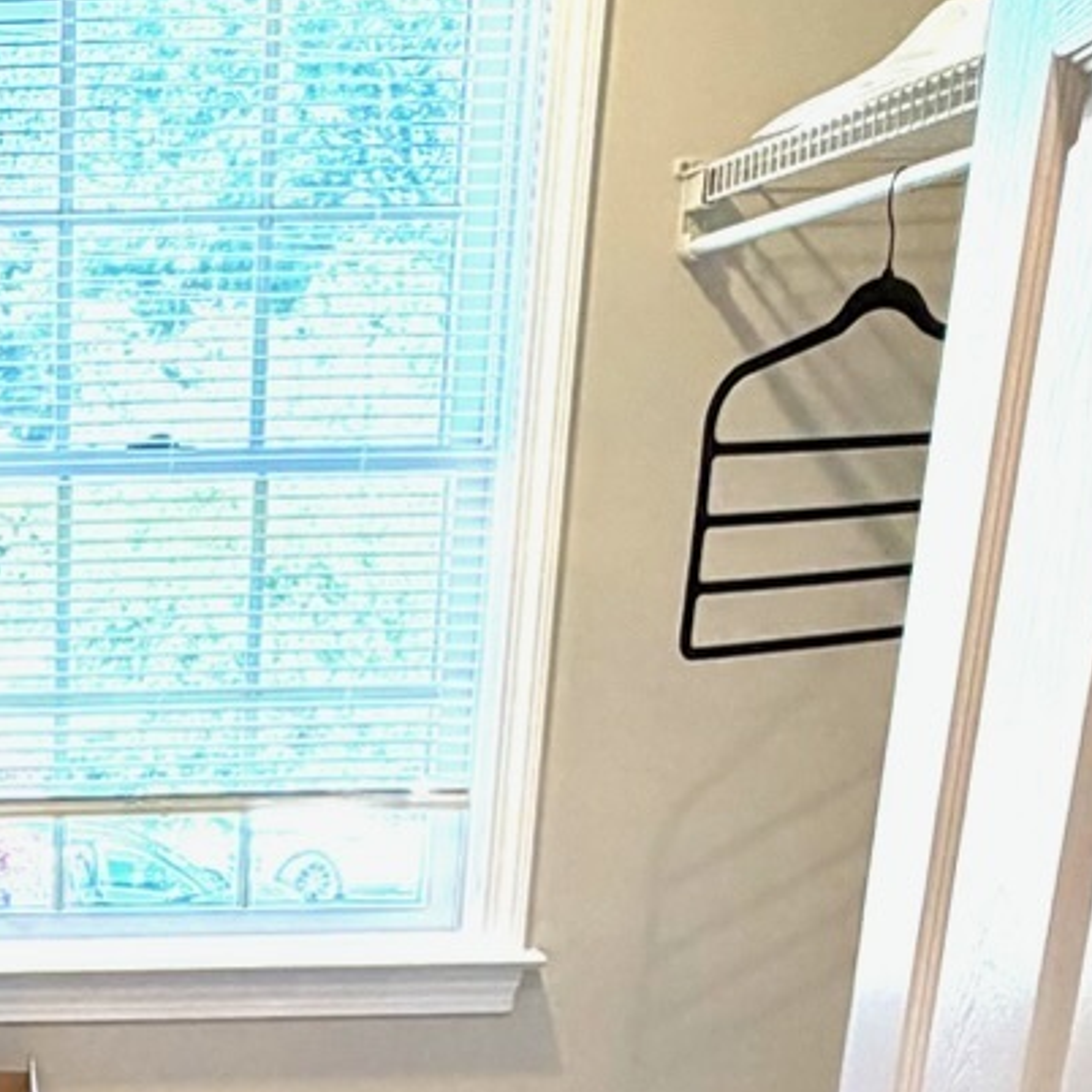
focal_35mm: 63
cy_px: 1334
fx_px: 2248
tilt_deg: -19.7
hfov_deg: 25.2
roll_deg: +0.8
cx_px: -136
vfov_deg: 24.5
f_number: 2.2
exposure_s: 1/60
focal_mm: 2.22
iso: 200
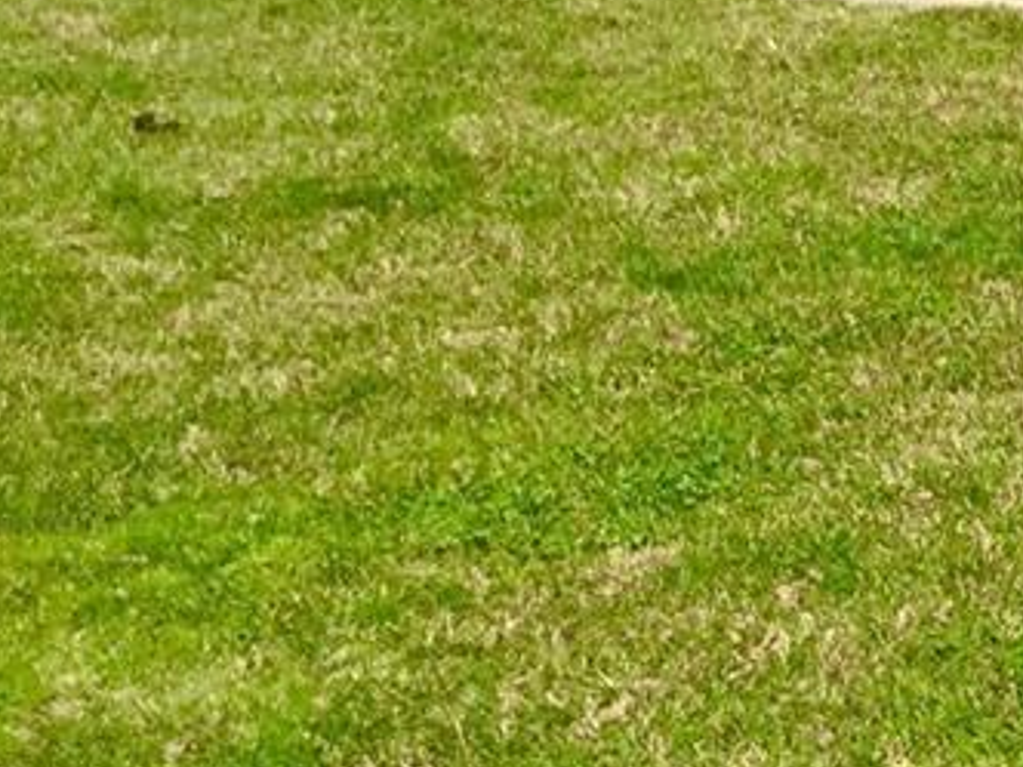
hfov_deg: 12.6
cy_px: 154
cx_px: 2243
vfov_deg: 11.3
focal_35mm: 131
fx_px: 3871
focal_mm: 4.15
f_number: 2.2
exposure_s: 1/1883
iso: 32
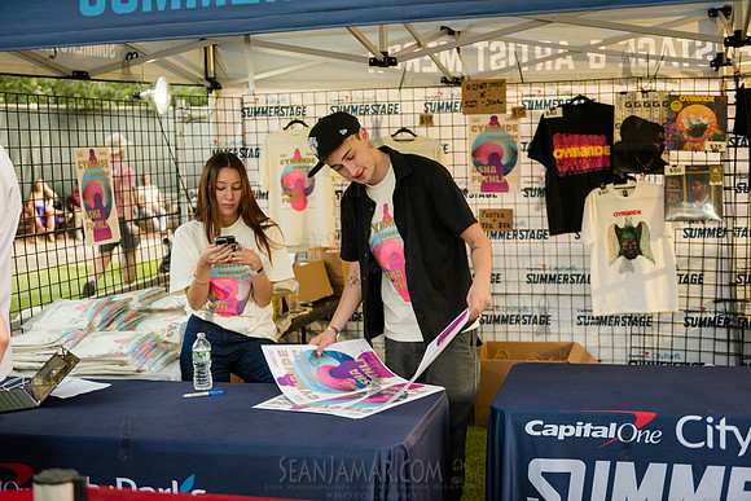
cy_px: 250
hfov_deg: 41.1
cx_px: 376
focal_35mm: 48
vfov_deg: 28.1
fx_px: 1002
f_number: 2.8
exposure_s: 1/100
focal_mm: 48
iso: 2000
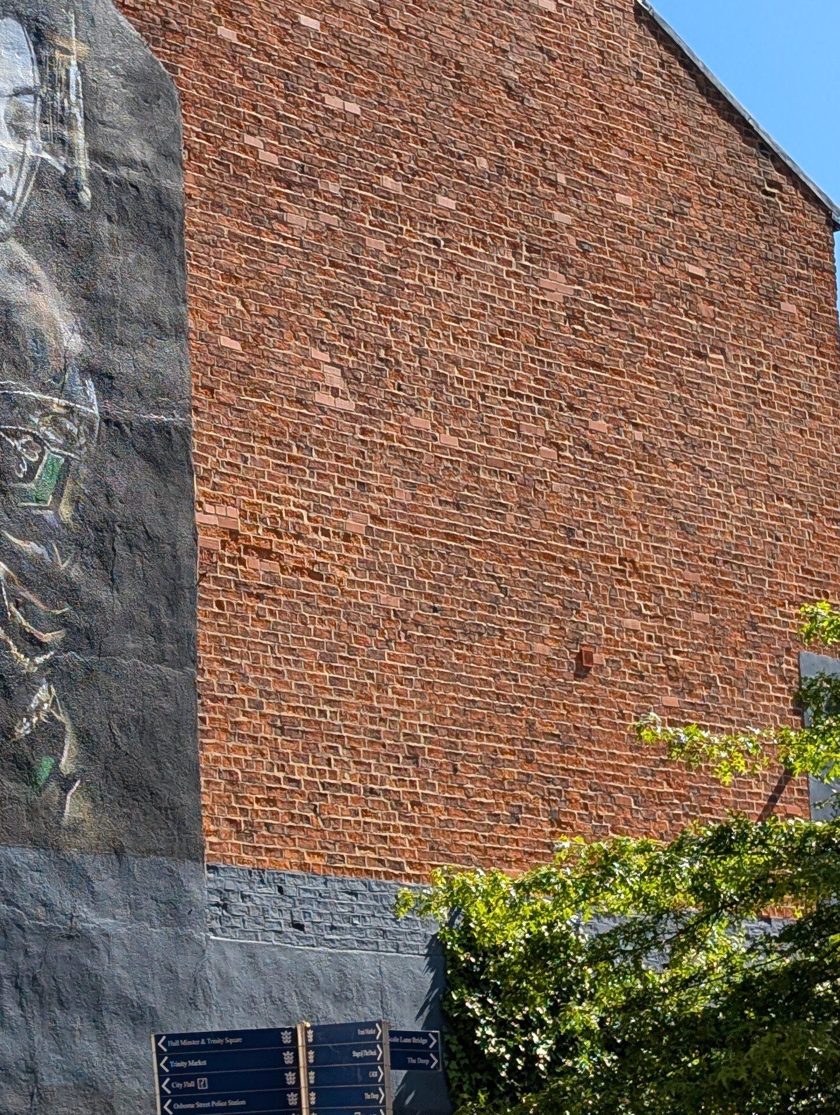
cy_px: 453
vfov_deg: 20.4
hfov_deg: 15.3
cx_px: 109
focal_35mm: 96
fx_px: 3099
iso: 22
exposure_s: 1/776
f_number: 1.7
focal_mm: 6.9
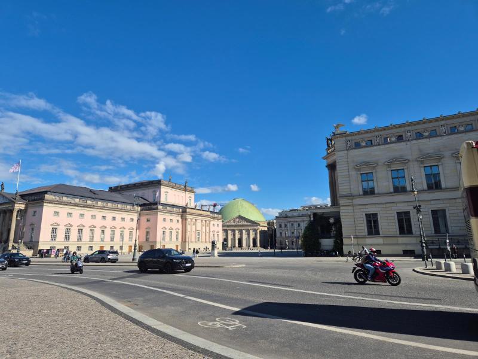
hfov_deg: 73.9
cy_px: 180
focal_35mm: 23
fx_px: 318
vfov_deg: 58.9
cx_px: 239
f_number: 1.8
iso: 25
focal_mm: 5.4
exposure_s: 1/2160
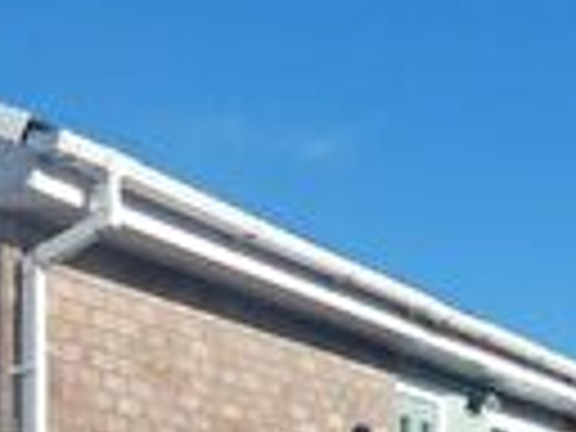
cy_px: 628
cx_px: -270
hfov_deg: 16.5
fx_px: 1814
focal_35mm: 109
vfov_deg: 12.9
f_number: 4
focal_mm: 3.6
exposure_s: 1/1000
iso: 80
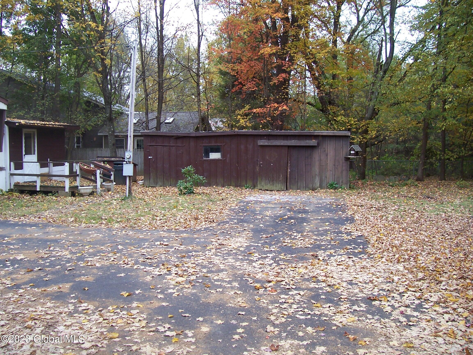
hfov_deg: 54.0
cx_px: 236
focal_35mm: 34
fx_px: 465
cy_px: 178
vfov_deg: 41.8
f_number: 2.7
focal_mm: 5.6
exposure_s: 1/125
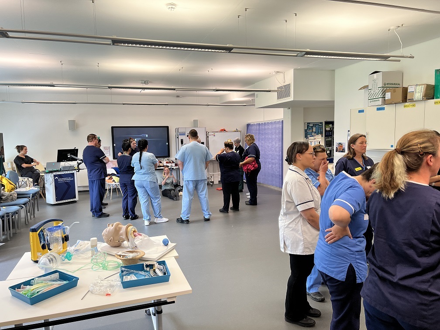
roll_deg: +1.9
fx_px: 330
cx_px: 220
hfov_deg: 67.3
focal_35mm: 26
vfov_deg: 53.1
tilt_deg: -6.9
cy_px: 165
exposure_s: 1/100
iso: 80
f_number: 1.5
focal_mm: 5.7
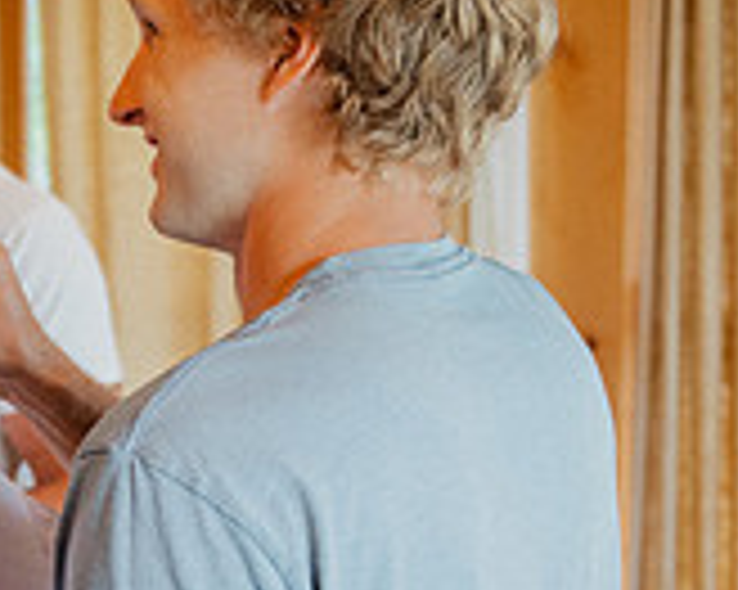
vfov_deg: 16.0
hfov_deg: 18.4
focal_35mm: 96
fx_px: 2096
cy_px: 423
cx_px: -252
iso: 1600
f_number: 2.8
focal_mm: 29
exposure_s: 1/250
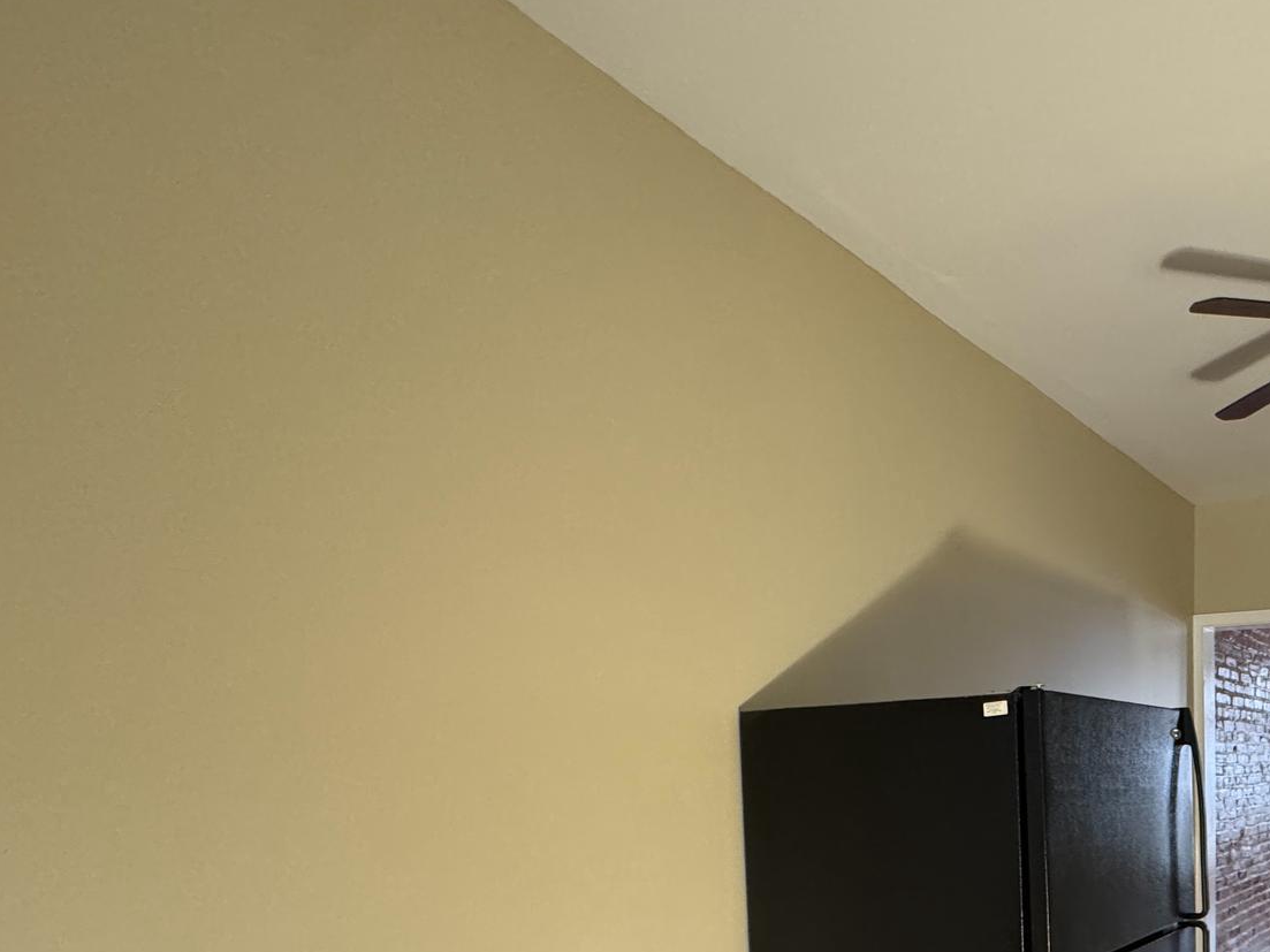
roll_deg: -0.8
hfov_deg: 58.5
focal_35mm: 26
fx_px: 954
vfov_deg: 48.5
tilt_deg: -2.6
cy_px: 822
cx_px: 1120
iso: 500
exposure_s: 1/60
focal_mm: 2.22
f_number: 2.2
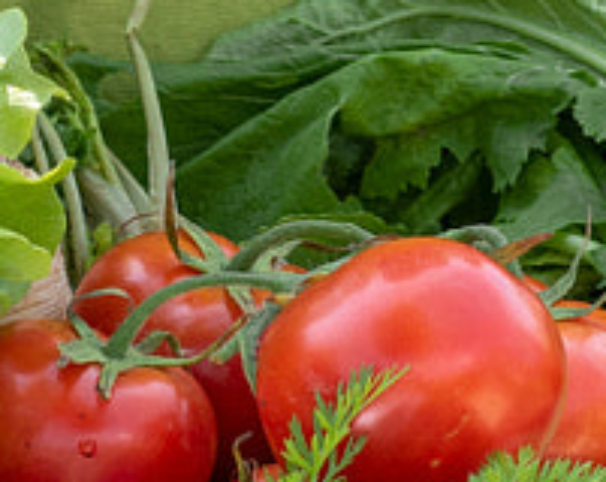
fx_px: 8037
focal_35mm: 449
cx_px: 0
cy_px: 714
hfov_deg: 4.3
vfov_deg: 3.4
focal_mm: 60
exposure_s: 1/160
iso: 100
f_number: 5
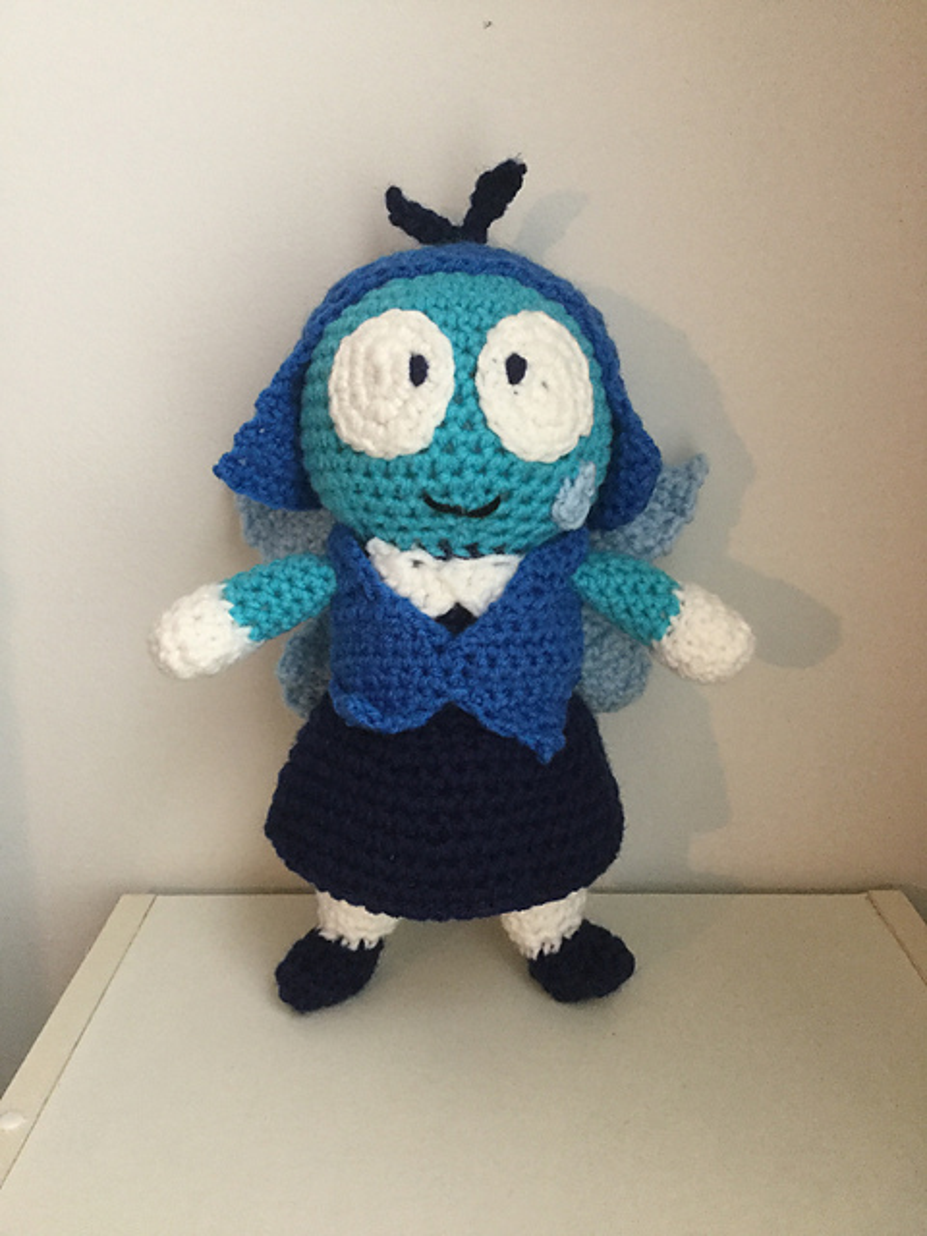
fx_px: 1107
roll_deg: +1.7
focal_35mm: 31
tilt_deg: -16.2
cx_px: 464
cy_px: 618
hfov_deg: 45.4
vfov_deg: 58.4
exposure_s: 1/20
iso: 200
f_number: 2.4
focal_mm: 3.3
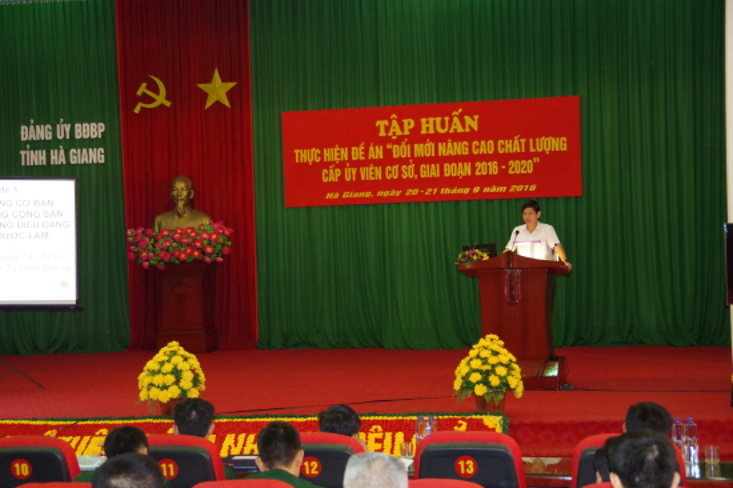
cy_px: 244
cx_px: 366
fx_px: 1221
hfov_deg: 33.4
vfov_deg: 22.6
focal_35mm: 60
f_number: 4.5
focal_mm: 40
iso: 3200
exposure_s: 1/100
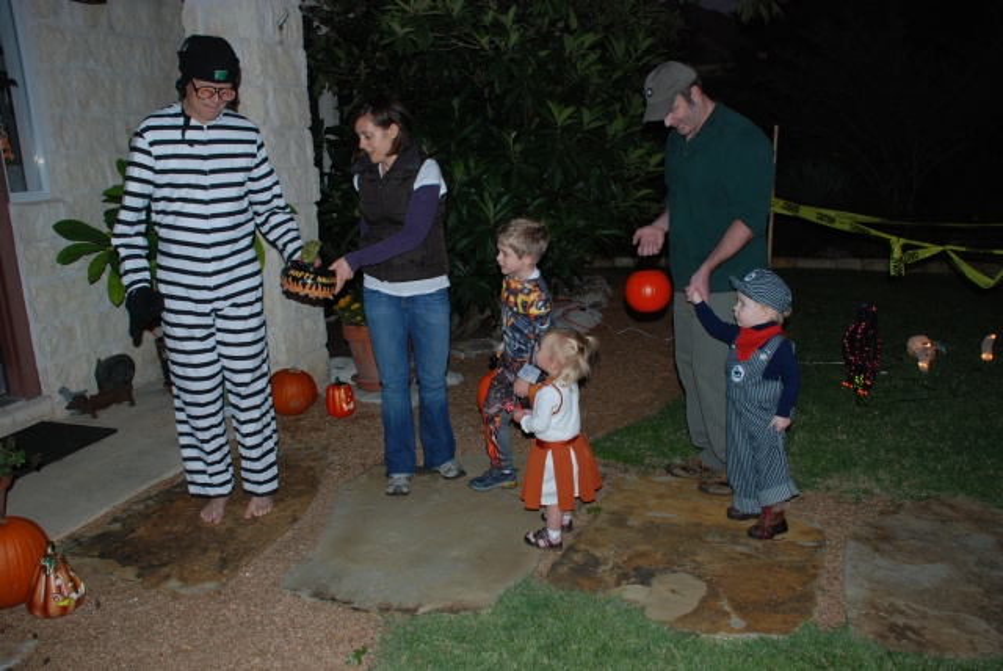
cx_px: 502
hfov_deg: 61.9
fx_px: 837
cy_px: 336
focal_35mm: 30
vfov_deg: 43.7
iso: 200
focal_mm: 20
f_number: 3.8
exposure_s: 1/60
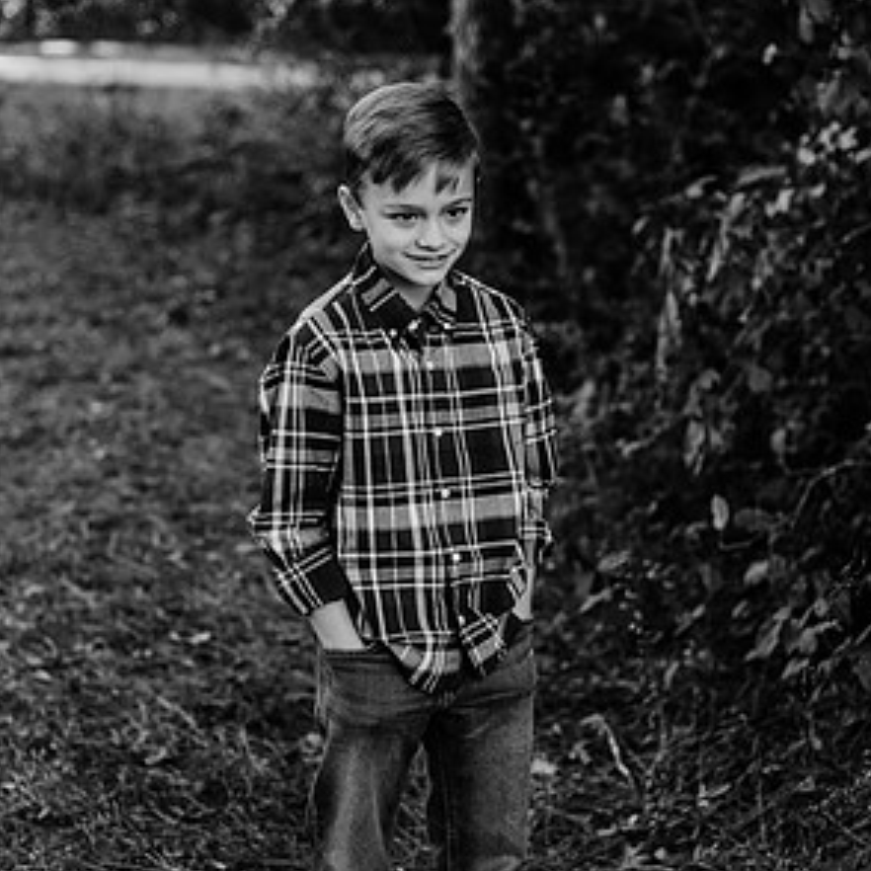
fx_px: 1850
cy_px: 489
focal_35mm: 65
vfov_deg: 26.5
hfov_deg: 26.5
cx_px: 436
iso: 400
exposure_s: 1/800
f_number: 2.5
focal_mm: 50
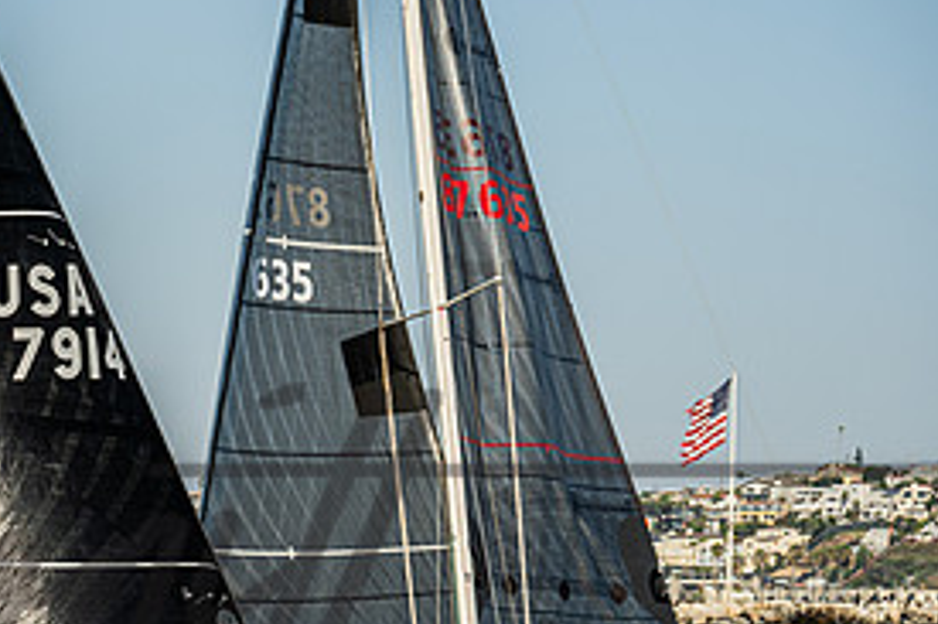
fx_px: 6354
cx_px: -223
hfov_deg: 8.3
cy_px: 479
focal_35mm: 244
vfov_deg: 5.6
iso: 100
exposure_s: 1/1000
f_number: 6.3
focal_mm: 98
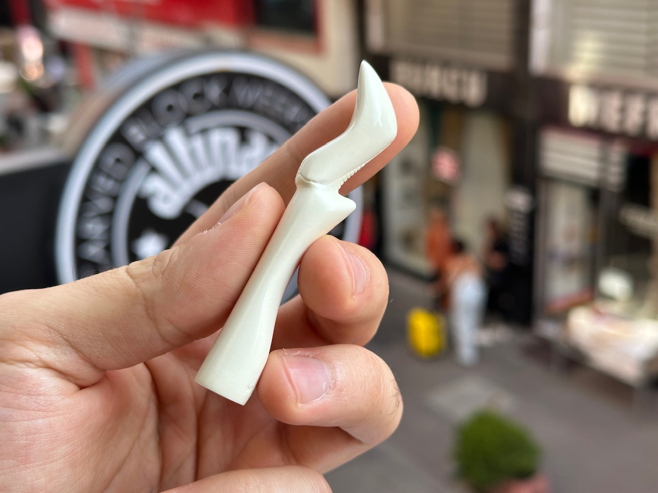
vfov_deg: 30.3
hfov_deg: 39.7
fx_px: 912
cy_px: 246
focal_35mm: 48
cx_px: 329
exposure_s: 1/478
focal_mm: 6.86
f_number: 1.78
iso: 64
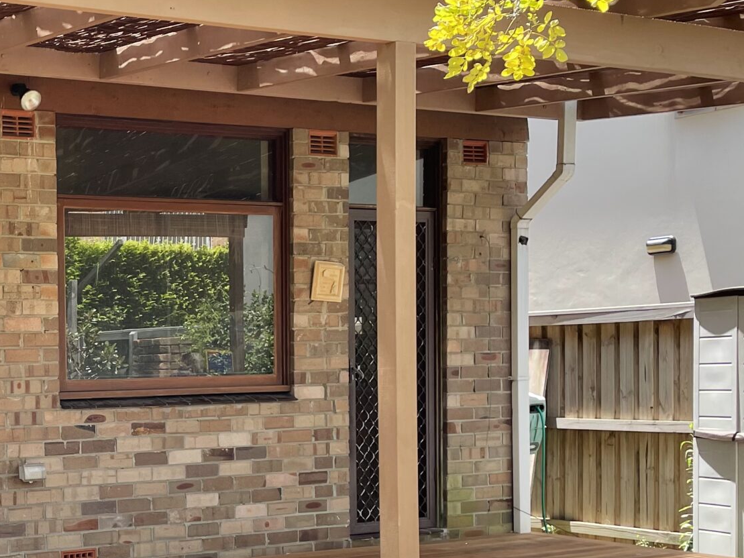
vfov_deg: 24.1
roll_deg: +0.7
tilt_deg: -1.9
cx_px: -45
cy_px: 423
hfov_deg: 29.5
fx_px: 1290
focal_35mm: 60
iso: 32
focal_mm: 4.2
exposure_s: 1/332
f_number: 1.6
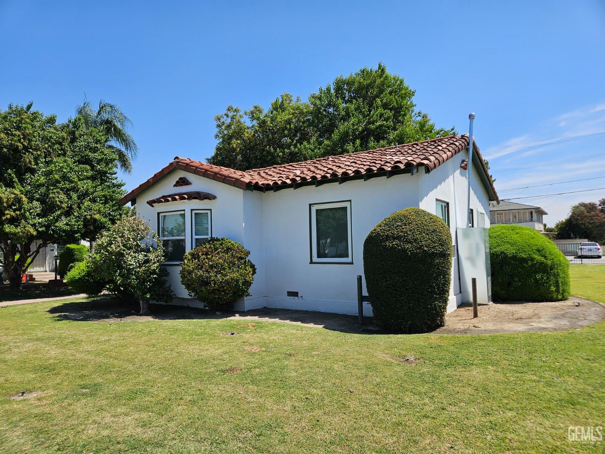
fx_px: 402
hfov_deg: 73.9
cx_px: 302
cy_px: 227
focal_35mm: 23
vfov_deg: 58.9
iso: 25
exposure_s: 1/2054
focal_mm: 5.4
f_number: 1.8
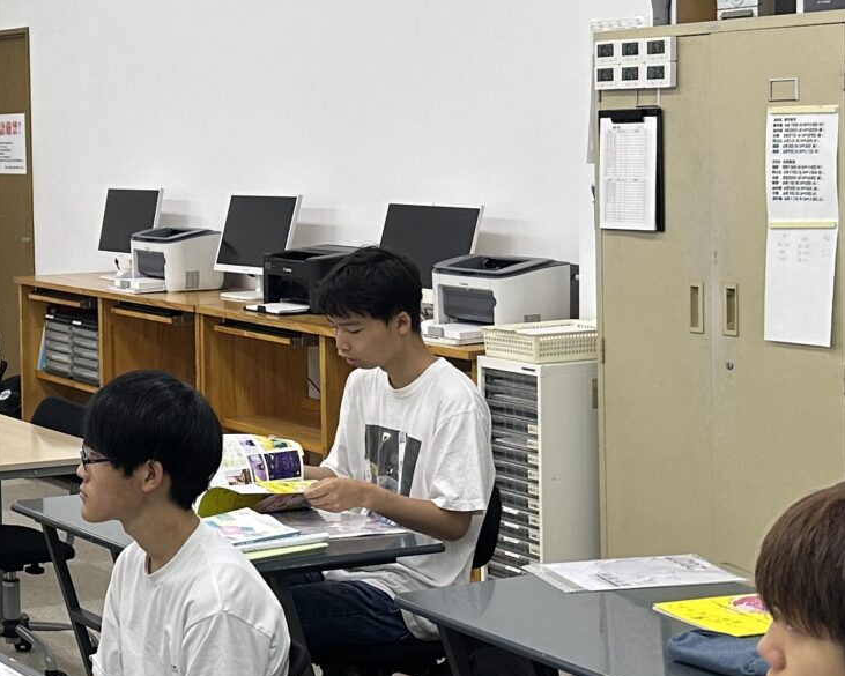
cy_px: 267
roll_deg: +1.7
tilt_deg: -4.9
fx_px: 2051
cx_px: -133
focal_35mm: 82
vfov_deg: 18.7
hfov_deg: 21.8
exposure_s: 1/120
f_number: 1.78
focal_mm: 6.86
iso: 100
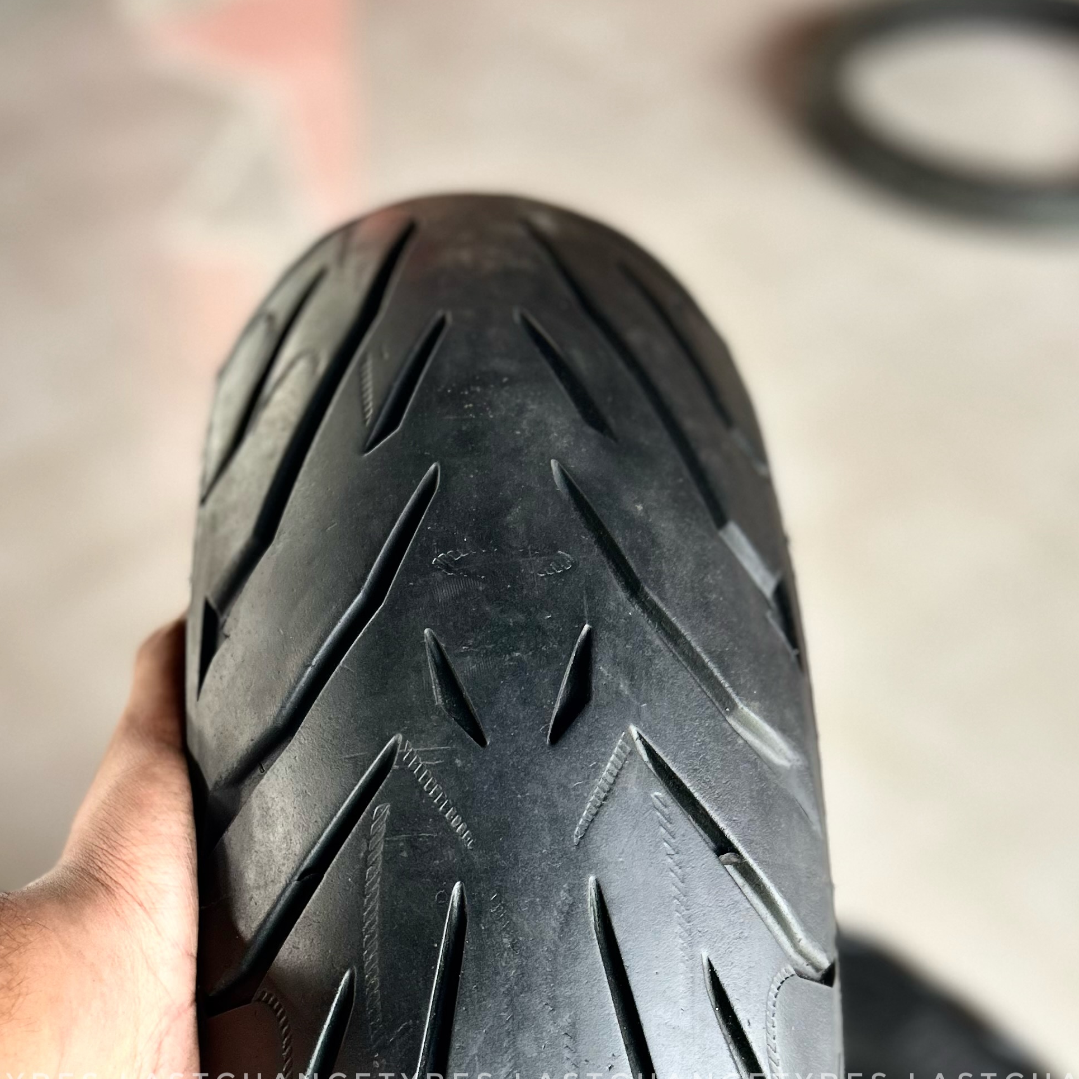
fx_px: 1693
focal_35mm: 48
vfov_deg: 32.5
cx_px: 504
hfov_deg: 35.3
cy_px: 1083
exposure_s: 1/115
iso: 125
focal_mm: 5.7
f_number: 1.5
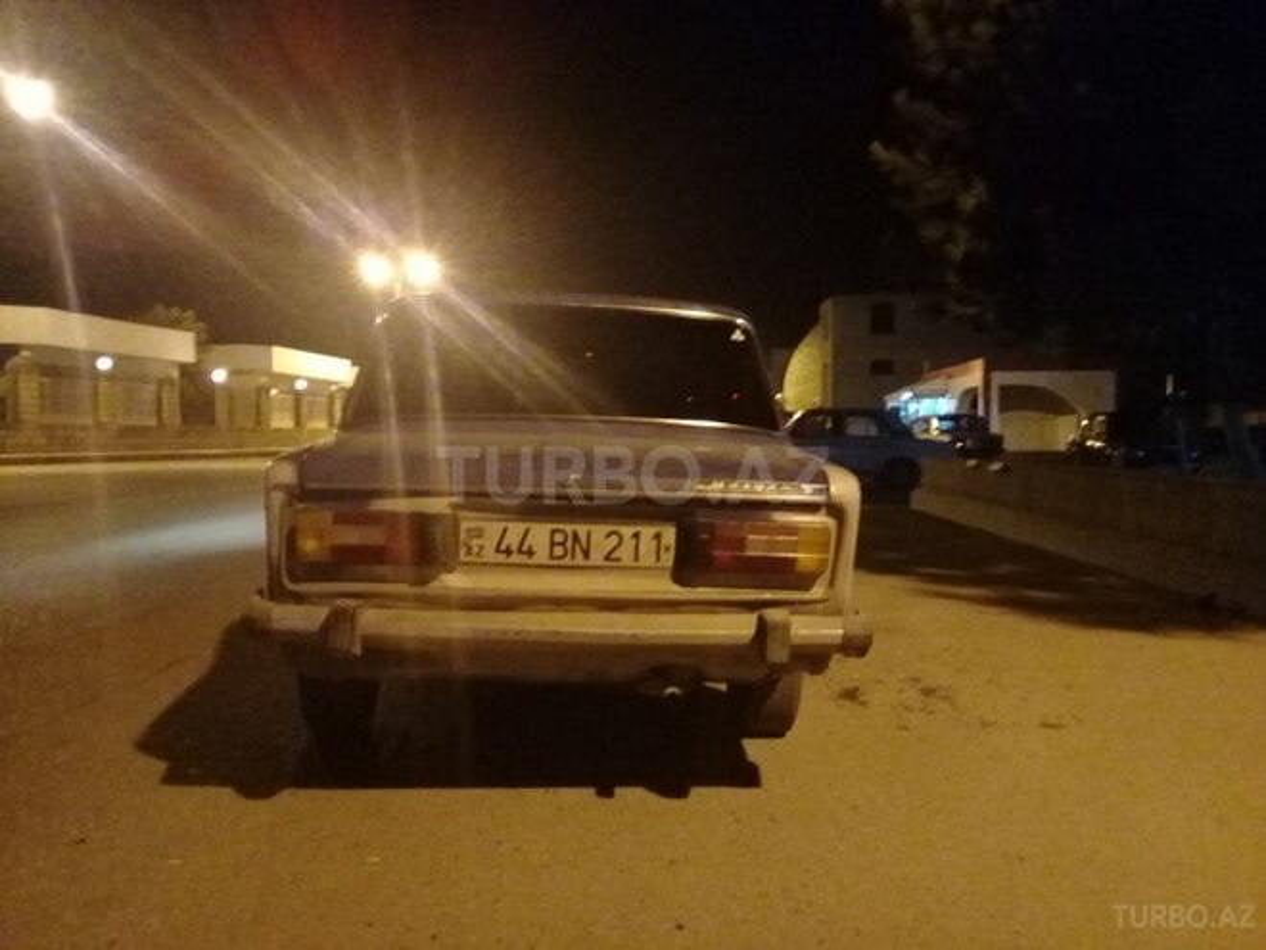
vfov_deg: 45.4
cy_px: 475
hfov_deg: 58.4
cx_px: 633
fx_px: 1134
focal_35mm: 31
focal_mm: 3.3
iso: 800
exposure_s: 1/17
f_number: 2.2
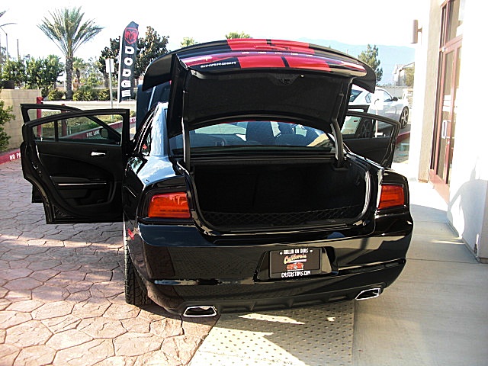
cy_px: 183
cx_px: 244
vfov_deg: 39.7
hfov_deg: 51.4
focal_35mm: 36
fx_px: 508
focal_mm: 6.3
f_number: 2.8
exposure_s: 1/160
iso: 50
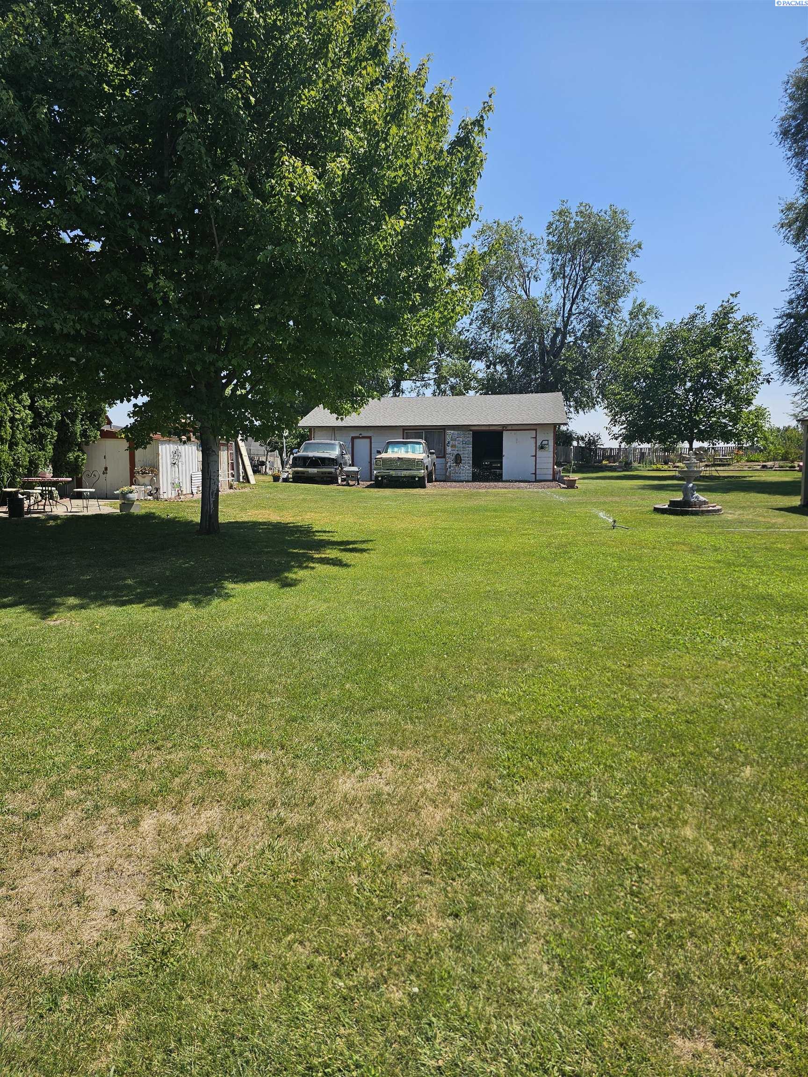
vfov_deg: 73.9
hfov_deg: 58.9
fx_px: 716
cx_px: 404
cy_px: 538
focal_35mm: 23
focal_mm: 6.3
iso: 10
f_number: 1.7
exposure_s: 1/736
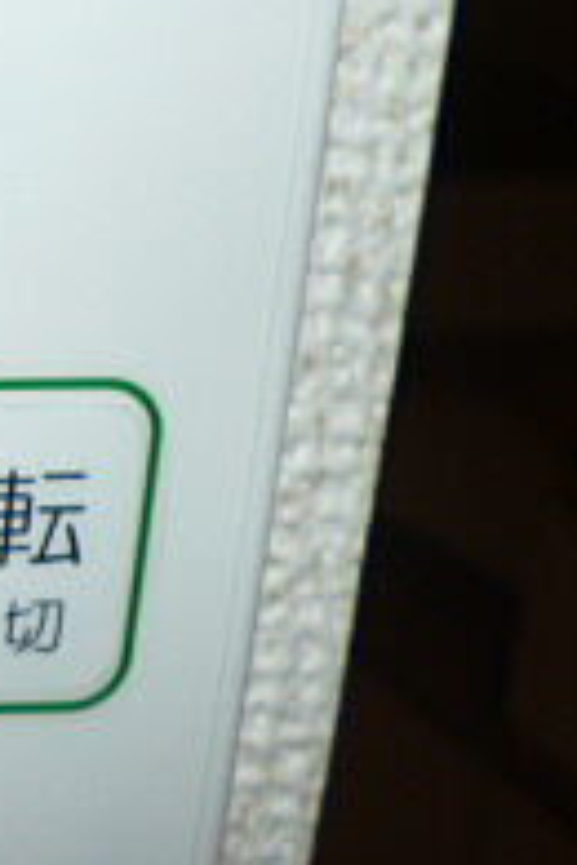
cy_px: 204
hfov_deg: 12.8
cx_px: -812
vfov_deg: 24.5
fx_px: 1971
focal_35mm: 82
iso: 100
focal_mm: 4.3
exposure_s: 1/60
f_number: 2.5
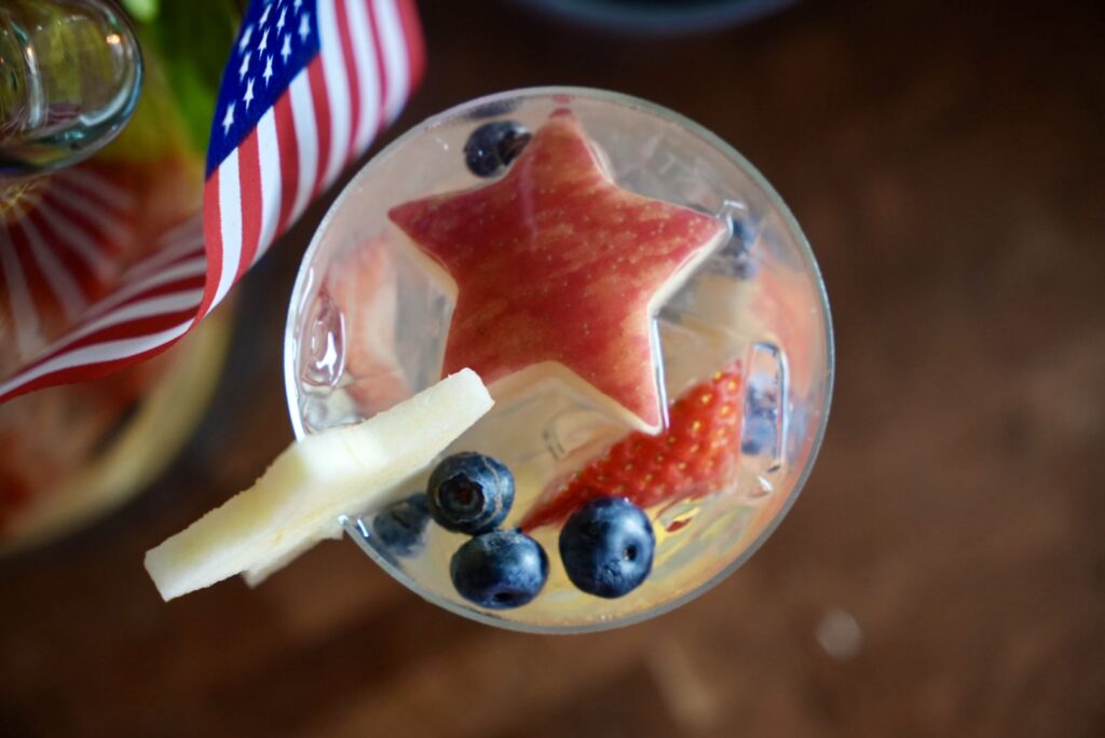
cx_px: 552
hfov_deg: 31.9
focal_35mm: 63
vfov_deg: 21.6
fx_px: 1935
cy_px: 369
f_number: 3.2
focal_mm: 42
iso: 1000
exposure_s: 1/60
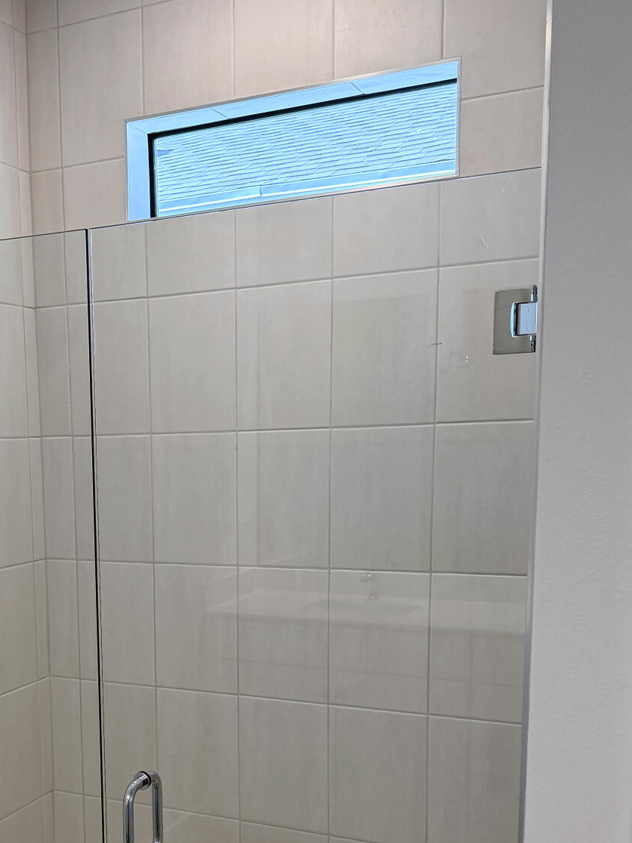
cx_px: 117
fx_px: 1047
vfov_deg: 42.9
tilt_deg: -7.3
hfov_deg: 32.6
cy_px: 601
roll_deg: +0.9
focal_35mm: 43
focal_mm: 6.76
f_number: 1.78
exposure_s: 1/224
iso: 200
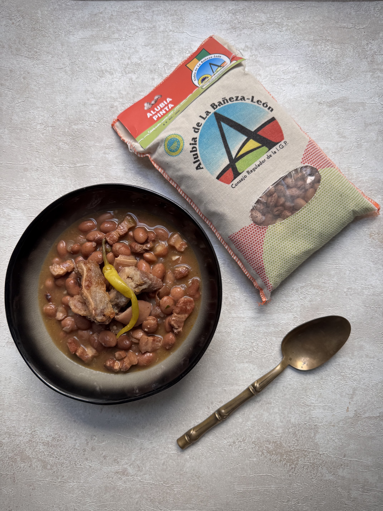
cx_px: 192
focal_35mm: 24
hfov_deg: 56.8
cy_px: 256
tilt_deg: -85.3
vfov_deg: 71.6
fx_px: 354
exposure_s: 1/264
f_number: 1.78
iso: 64
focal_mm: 6.76
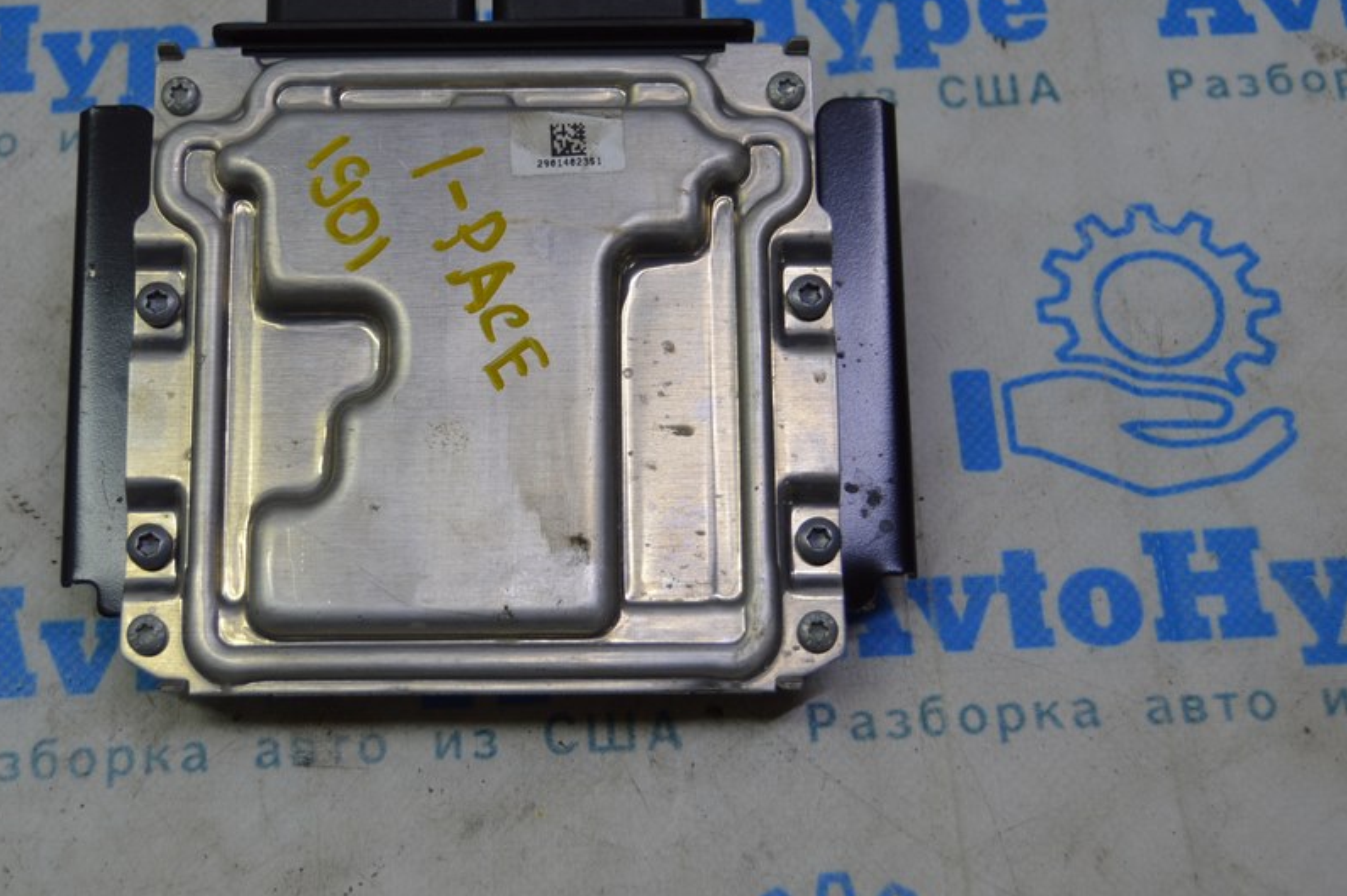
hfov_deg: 29.7
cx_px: 534
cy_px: 365
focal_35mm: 68
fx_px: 2529
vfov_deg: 20.1
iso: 400
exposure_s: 1/100
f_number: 5
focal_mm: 35
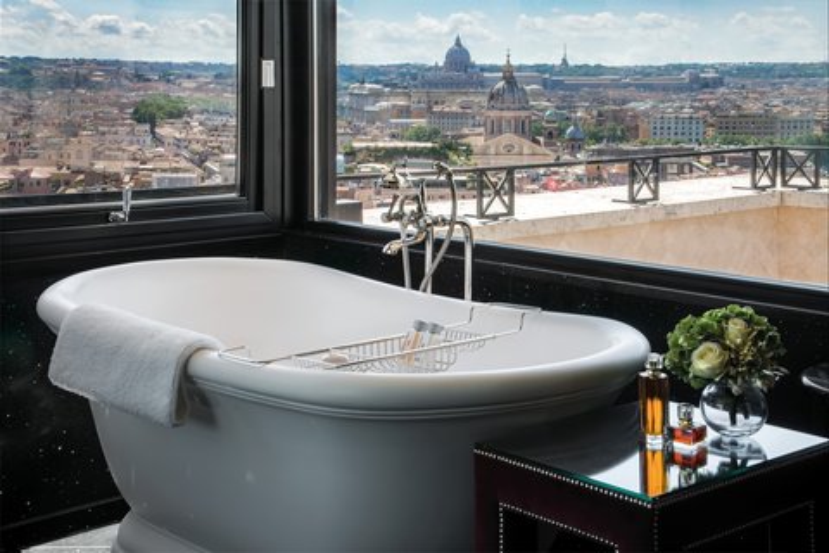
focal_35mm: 50
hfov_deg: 39.6
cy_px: 276
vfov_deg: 27.0
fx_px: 1151
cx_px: 414
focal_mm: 50
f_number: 22
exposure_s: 1
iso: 100
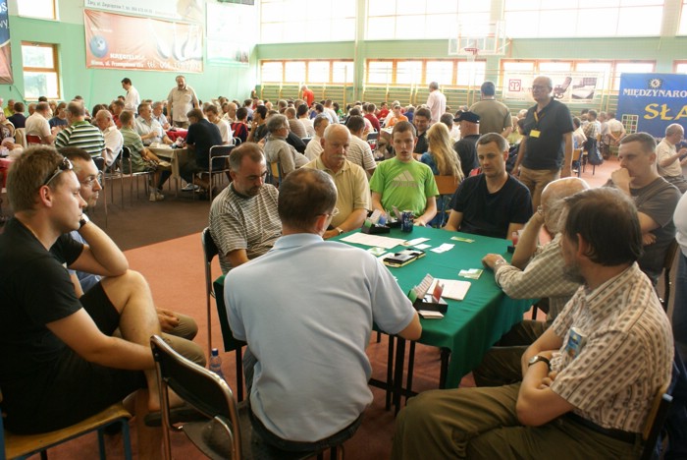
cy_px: 230
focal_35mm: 30
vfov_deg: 43.7
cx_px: 344
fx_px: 573
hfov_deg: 61.9
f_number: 5.6
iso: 400
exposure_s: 1/30
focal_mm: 20
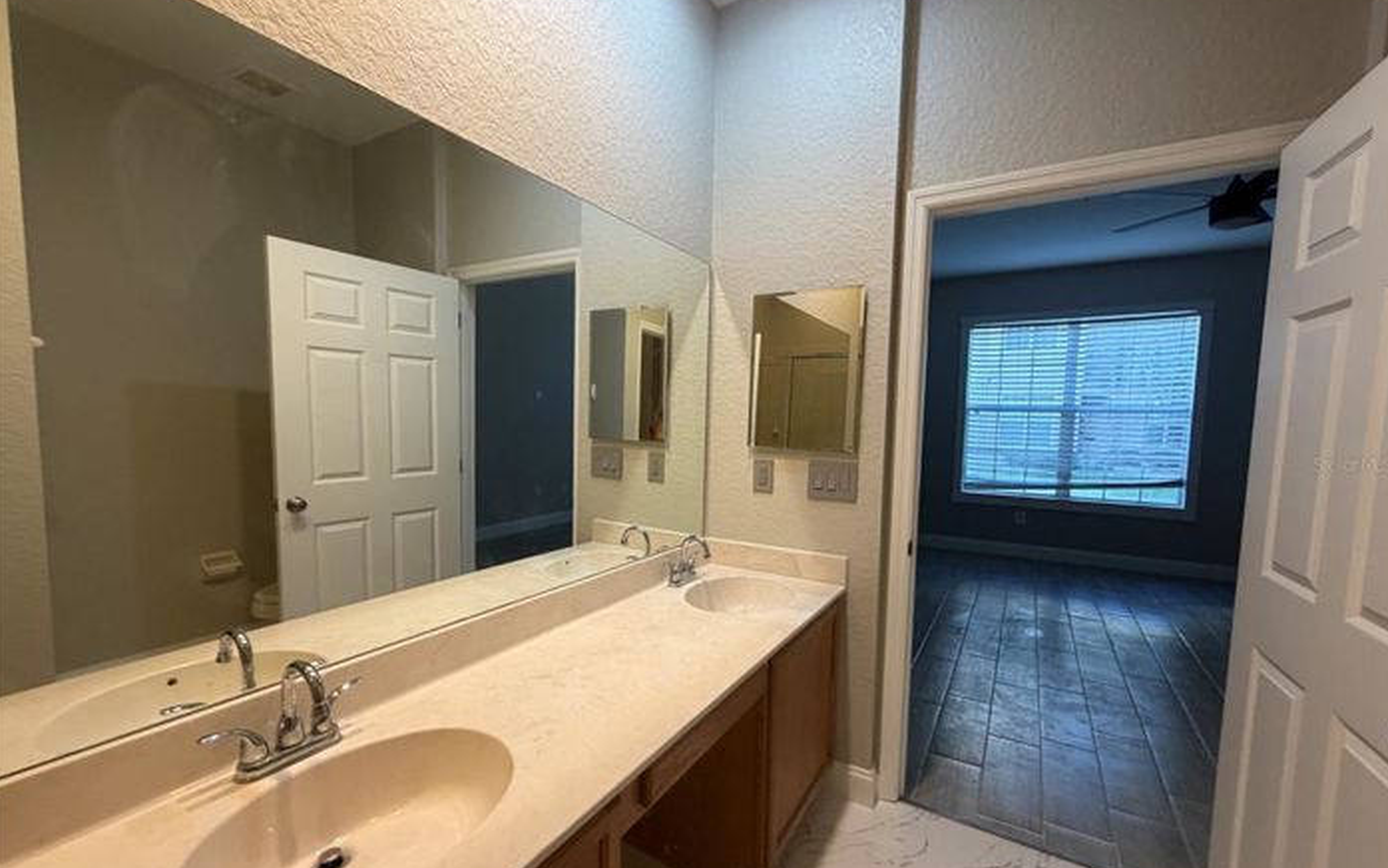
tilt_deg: -4.6
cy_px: 464
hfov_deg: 101.4
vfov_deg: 74.7
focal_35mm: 15
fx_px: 568
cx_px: 694
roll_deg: -2.1
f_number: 2.2
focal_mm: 2.22
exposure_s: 1/60
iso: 200
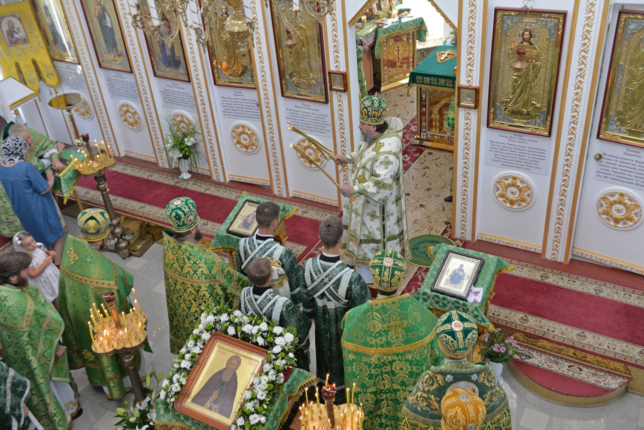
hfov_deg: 53.1
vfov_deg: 36.9
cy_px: 215
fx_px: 644
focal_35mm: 36
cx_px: 322
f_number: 4.5
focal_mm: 36
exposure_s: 1/80
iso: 400
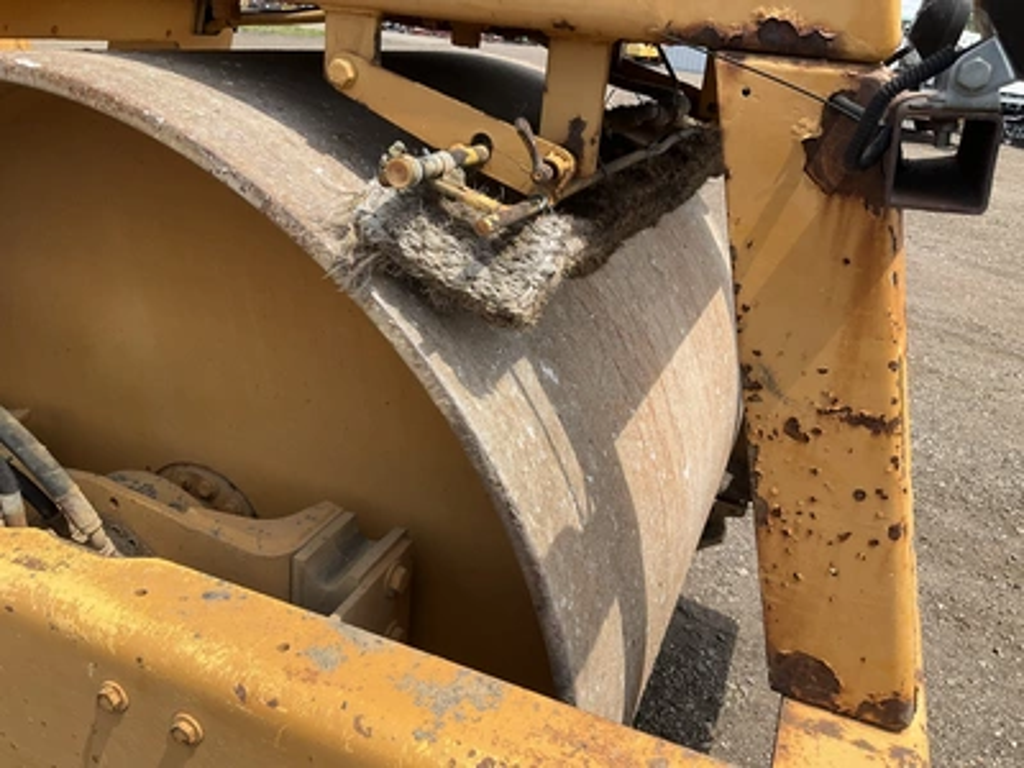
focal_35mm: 29
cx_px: 512
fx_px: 858
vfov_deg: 48.2
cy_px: 384
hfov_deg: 61.7
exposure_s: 1/944
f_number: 1.8
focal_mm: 3
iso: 25
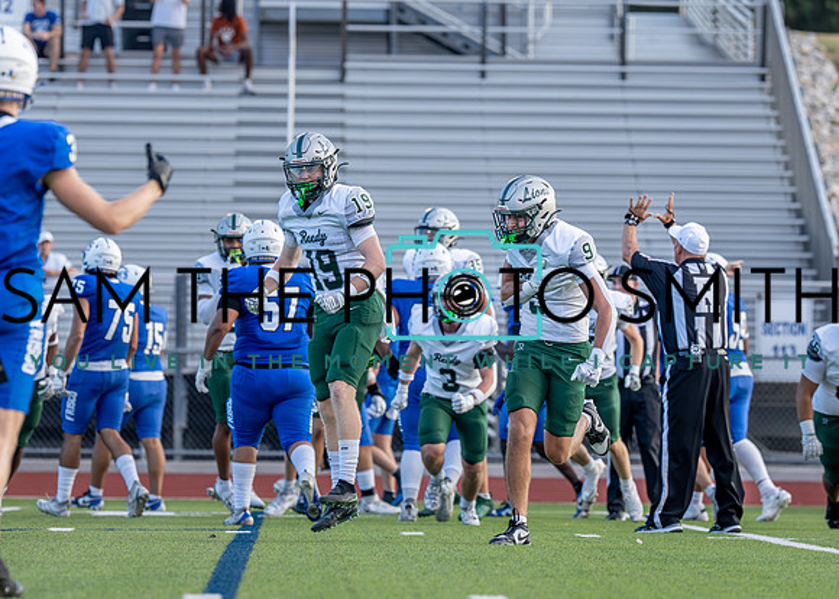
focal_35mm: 265
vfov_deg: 5.4
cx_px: 431
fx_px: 6318
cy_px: 265
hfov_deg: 7.6
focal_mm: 141
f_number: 2.8
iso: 320
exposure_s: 1/1250
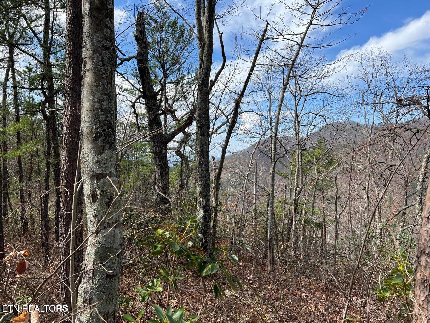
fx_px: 323
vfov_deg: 53.1
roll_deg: +1.5
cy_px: 162
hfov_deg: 67.3
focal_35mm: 26
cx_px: 215
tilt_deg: -2.3
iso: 50
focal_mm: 5.7
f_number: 1.5
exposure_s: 1/2457
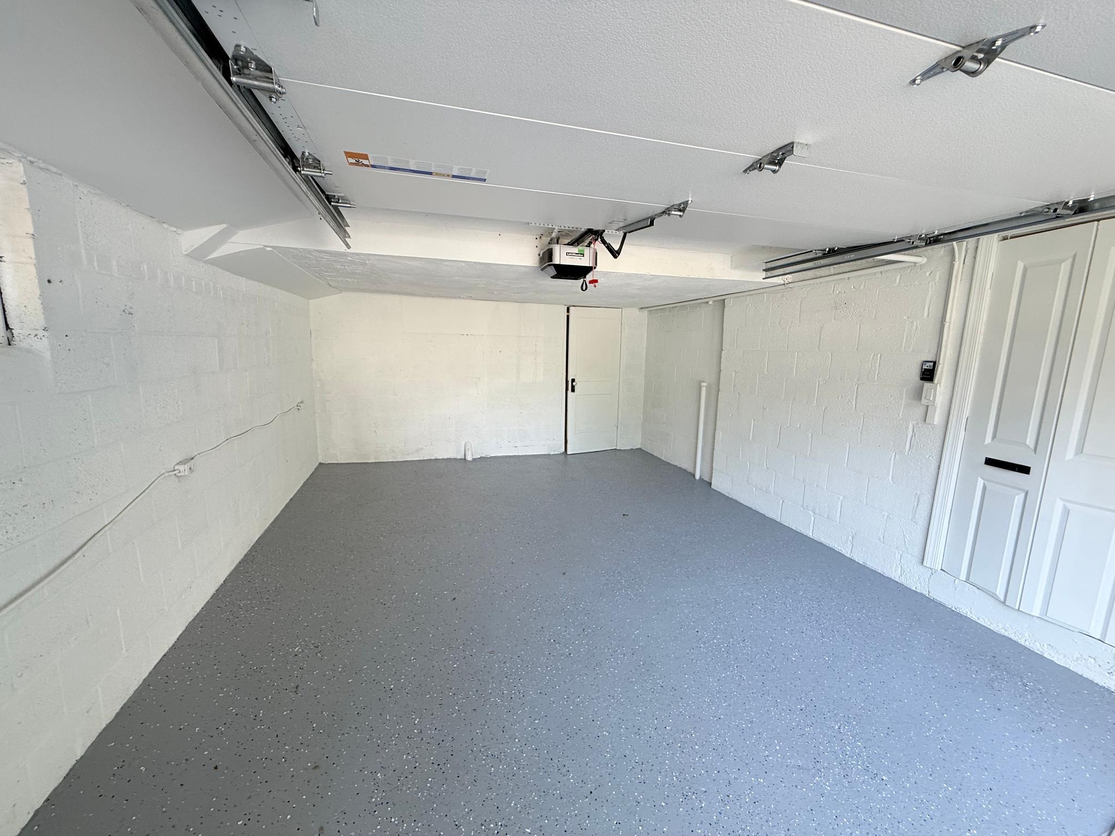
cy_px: 418
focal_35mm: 14
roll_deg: -2.5
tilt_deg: -9.9
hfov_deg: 102.1
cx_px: 558
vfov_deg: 85.7
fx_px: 451
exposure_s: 1/99
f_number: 2.2
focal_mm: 2.22
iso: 80
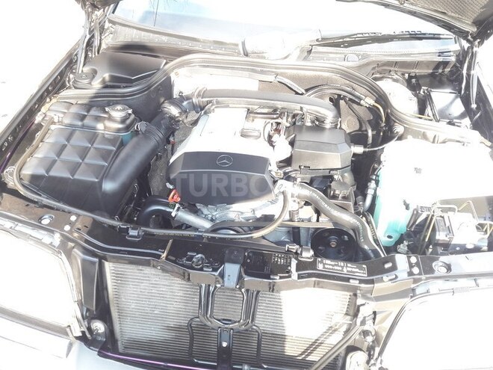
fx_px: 399
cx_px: 246
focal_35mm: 28
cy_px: 185
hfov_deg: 63.4
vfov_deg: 49.7
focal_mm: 3.7
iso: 64
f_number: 1.9
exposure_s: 1/100
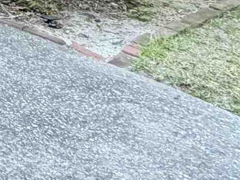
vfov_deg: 12.7
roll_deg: +1.2
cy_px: -259
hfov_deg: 12.8
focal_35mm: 89
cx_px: -415
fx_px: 617
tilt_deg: +6.6
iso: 250
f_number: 2.2
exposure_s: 1/121
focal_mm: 2.22
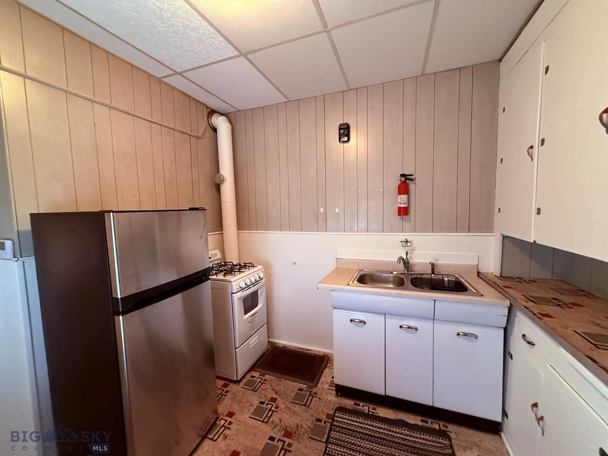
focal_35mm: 14
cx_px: 304
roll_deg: +2.5
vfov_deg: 85.7
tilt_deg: -2.0
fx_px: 246
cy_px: 228
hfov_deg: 102.1
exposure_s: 1/60
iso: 800
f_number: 2.2
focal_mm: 2.22
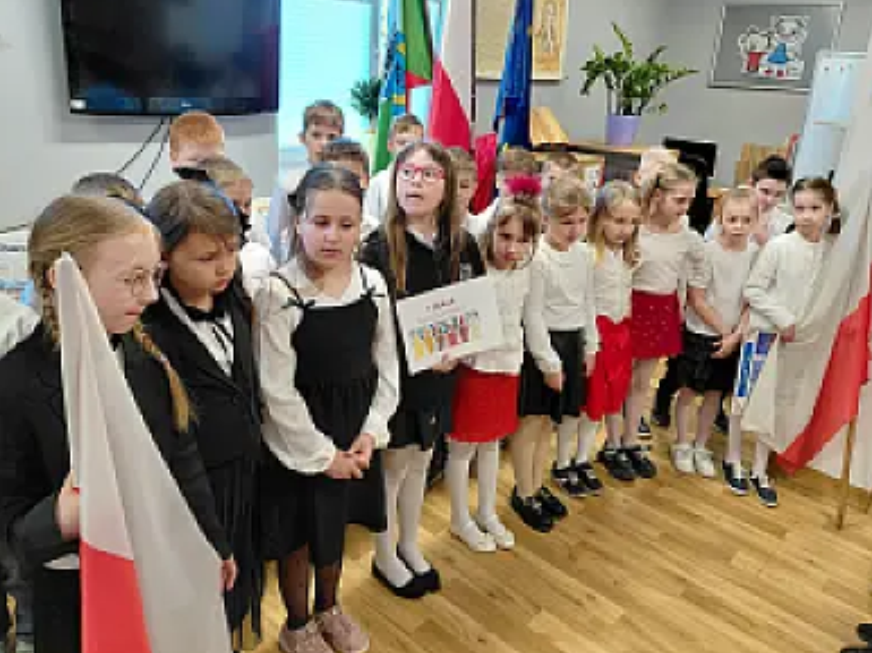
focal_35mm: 26
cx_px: 451
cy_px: 320
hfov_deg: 67.3
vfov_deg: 53.0
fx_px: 654
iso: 200
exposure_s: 1/50.1
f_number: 1.8
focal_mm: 4.69
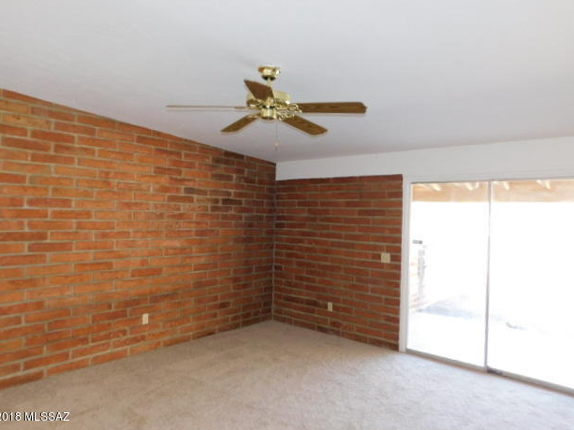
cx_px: 281
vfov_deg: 56.8
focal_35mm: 24
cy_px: 211
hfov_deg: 71.6
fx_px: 398
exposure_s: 1/30
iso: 200
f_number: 3
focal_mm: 4
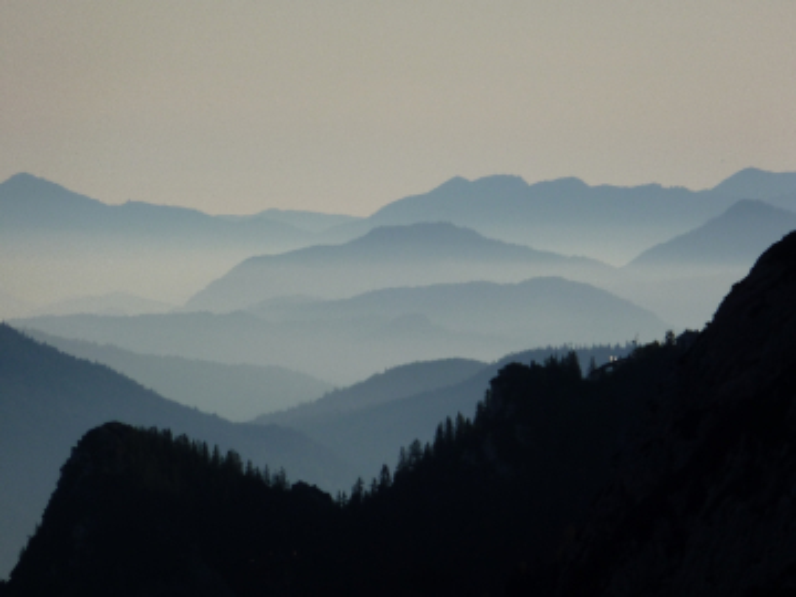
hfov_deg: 4.1
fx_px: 11038
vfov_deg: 3.1
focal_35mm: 480
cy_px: 298
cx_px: 398
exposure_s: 1/640
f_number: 5.9
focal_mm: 68.8
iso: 100
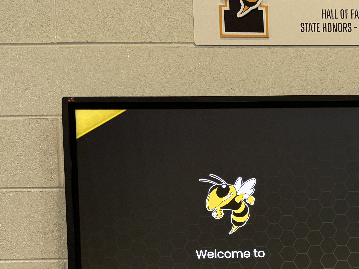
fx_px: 643
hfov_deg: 28.0
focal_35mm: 62
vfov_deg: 22.3
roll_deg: +1.5
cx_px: 408
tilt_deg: -1.9
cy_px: 298
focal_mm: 5.96
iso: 100
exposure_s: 1/60
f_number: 1.6
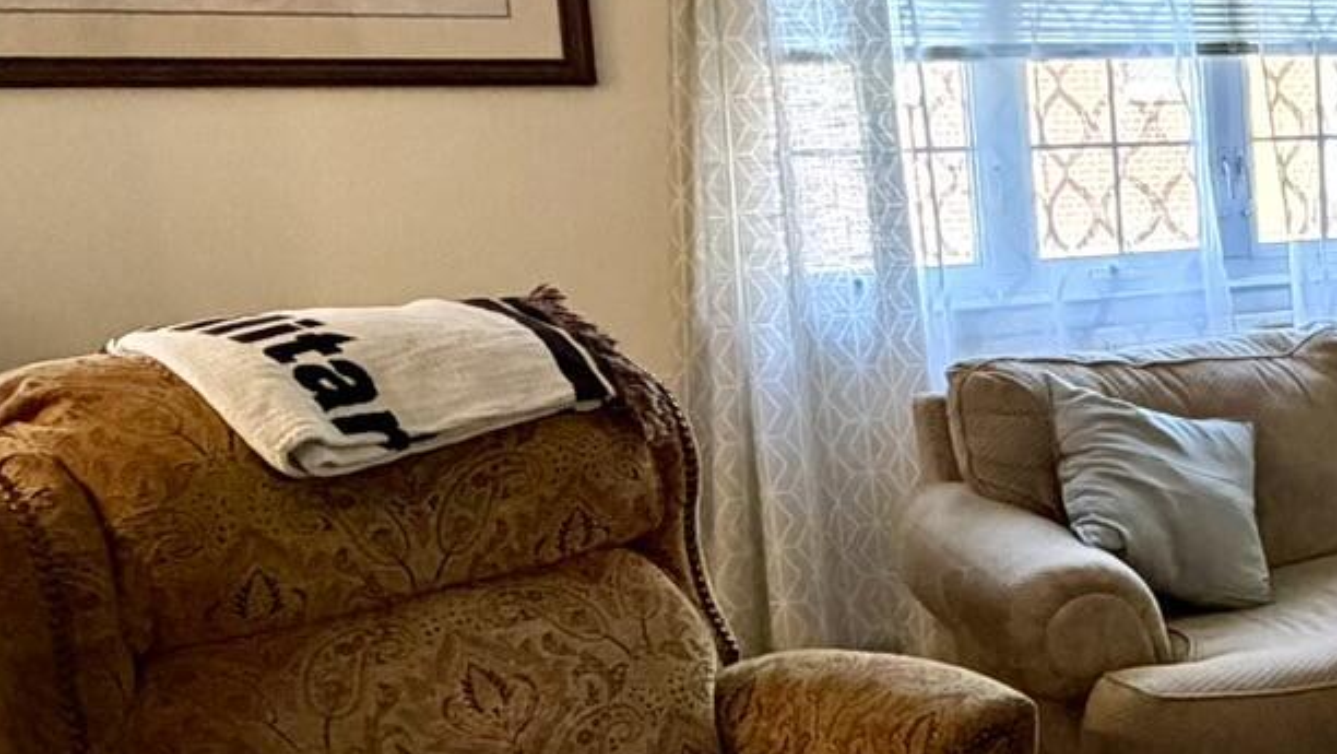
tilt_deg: -9.2
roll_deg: +1.2
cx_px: 1660
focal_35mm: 51
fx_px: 1809
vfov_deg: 23.5
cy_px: 391
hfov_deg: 32.4
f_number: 2.2
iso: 500
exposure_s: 1/60
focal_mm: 2.22
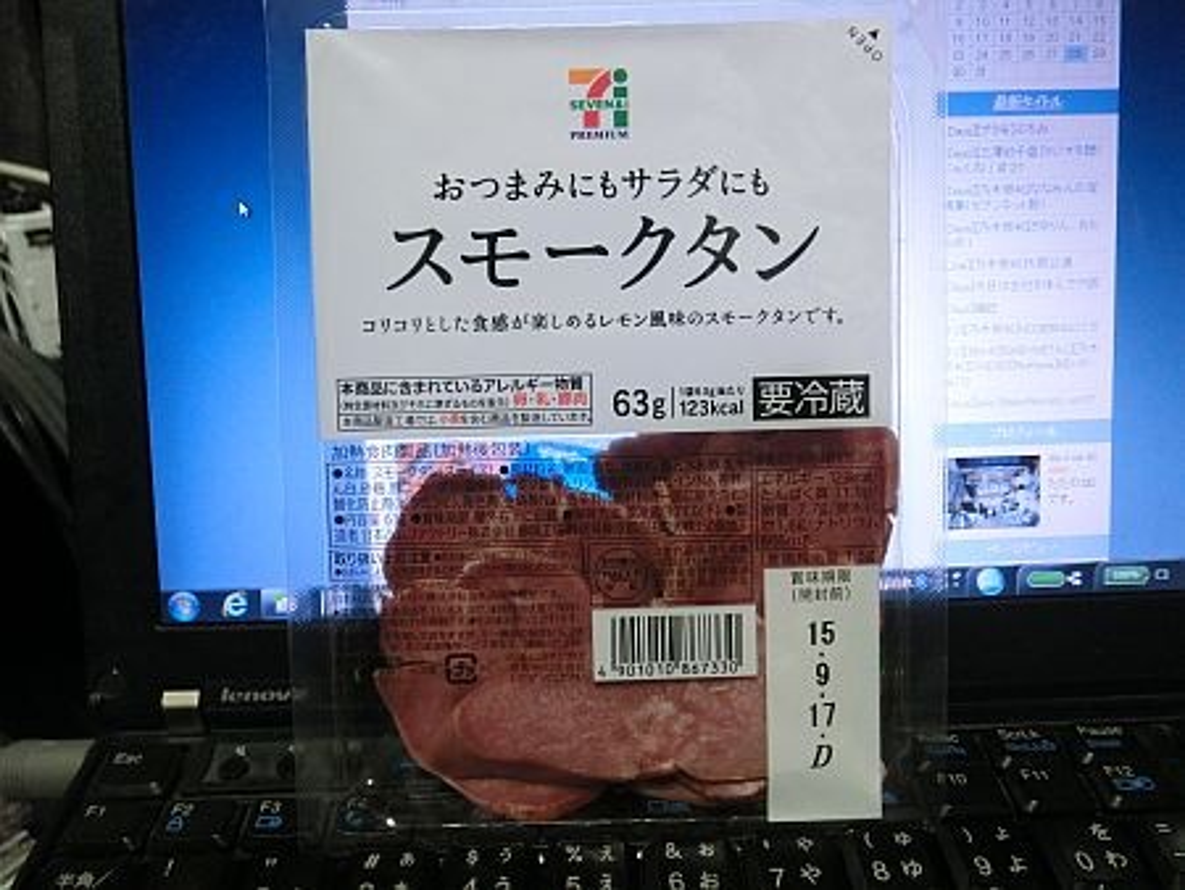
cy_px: 445
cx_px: 592
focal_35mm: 28
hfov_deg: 63.4
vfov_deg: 49.8
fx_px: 959
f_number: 3
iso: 640
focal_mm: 5
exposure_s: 1/60
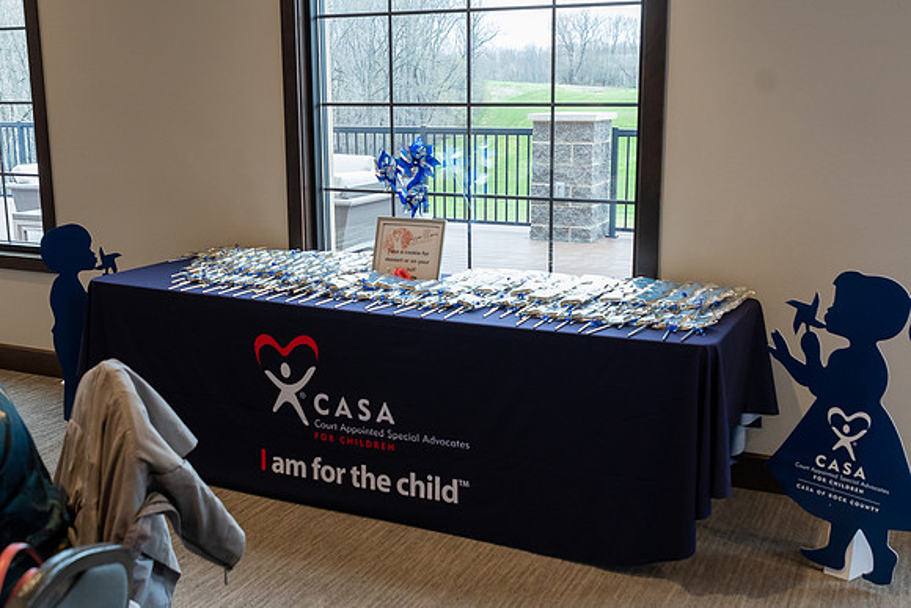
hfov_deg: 50.1
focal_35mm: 38
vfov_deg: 34.7
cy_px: 295
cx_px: 441
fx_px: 974
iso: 1100
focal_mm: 24
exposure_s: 1/160
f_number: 4.5
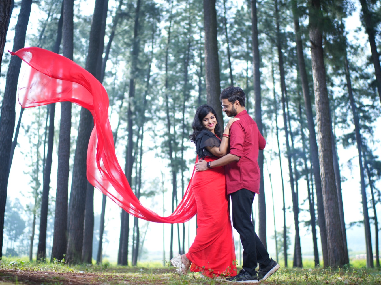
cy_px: 146
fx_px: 440
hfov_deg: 46.7
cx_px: 210
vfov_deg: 35.9
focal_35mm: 40
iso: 200
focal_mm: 35
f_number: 1.6
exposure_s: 1/1250
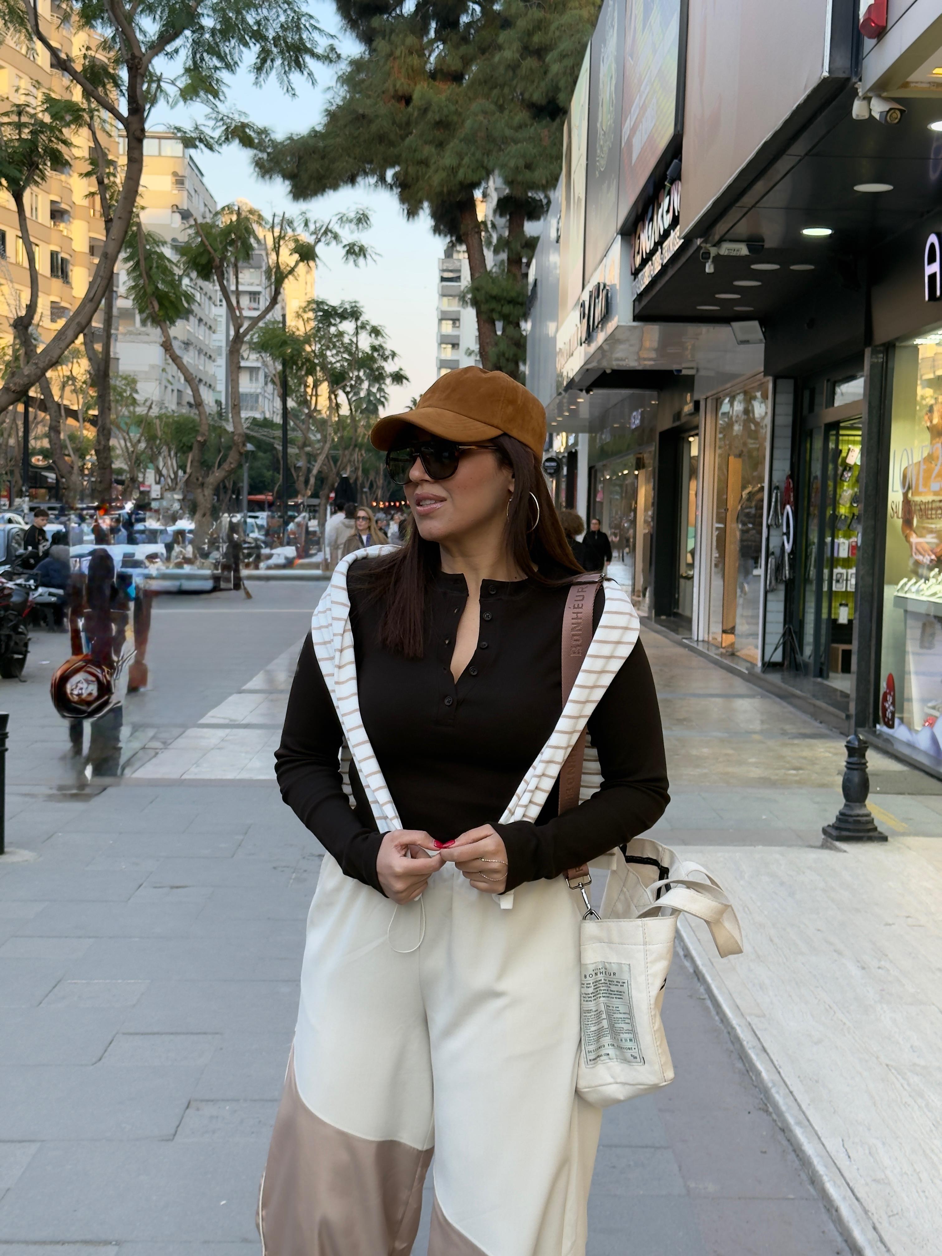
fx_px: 1742
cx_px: 471
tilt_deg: -2.9
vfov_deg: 39.7
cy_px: 628
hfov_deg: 30.3
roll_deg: -1.4
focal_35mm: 48
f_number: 1.78
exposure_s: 1/279
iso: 100
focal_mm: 6.76
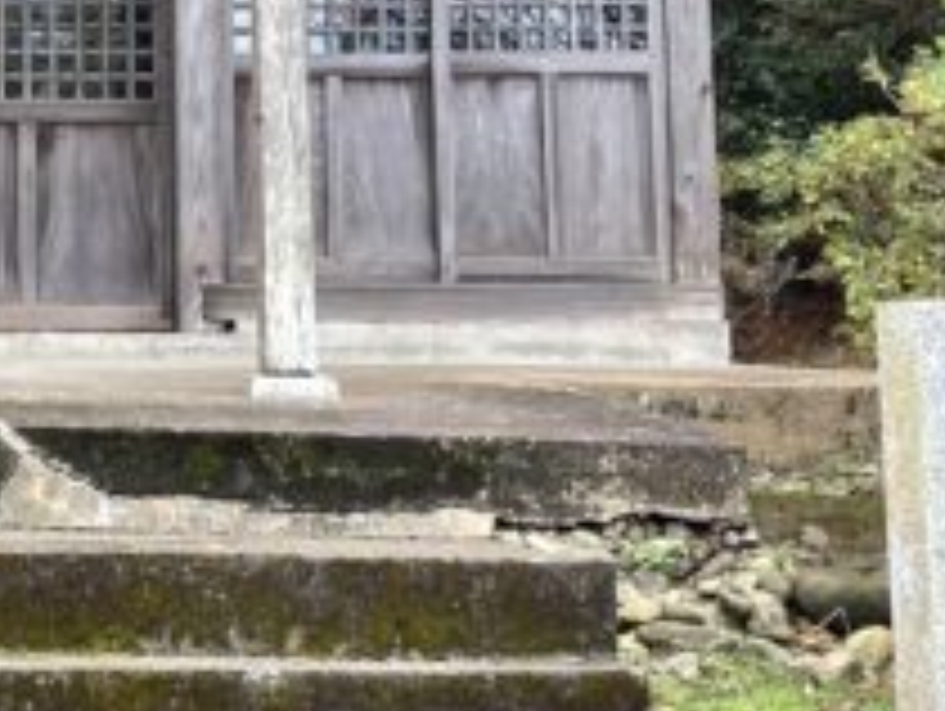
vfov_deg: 15.4
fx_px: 2596
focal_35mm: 95
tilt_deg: +4.8
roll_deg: -0.3
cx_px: -45
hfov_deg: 19.9
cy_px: 68
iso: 32
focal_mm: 5.1
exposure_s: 1/127
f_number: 1.6
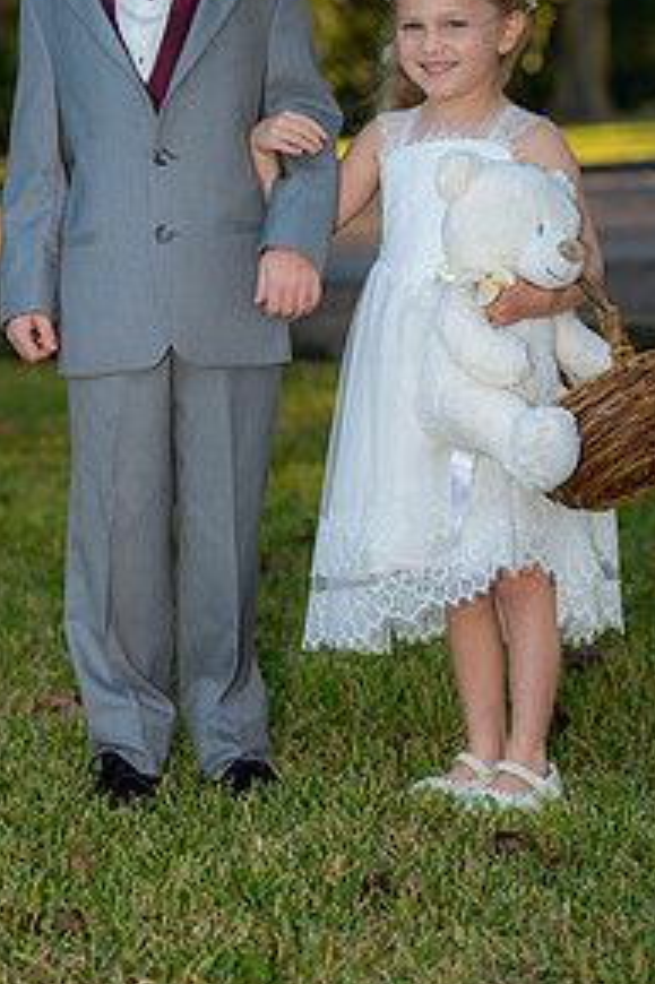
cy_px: 329
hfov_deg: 11.0
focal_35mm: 124
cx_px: 277
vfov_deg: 16.5
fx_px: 3388
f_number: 3.5
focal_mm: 80
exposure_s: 1/250
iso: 200
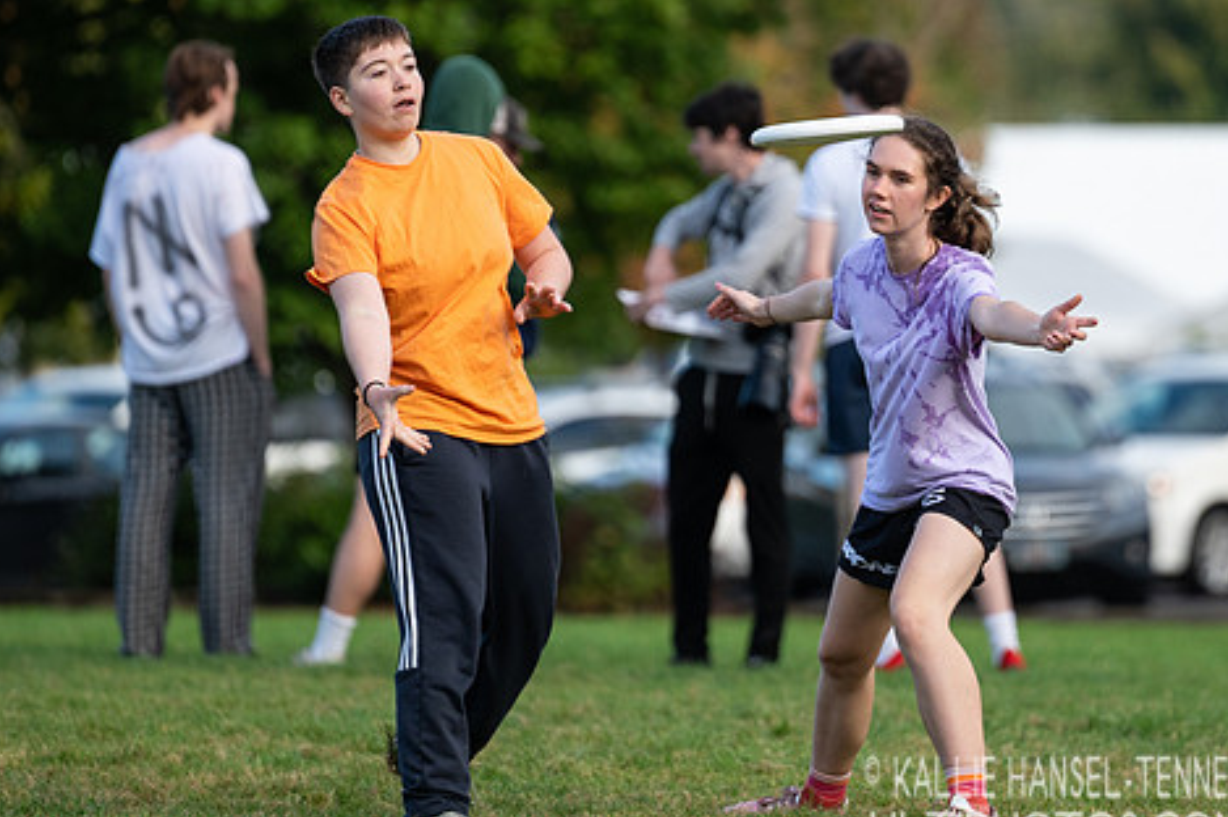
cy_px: 301
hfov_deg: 5.1
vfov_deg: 3.4
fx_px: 13737
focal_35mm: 403
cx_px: 866
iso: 250
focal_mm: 200
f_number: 2.8
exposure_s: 1/2500
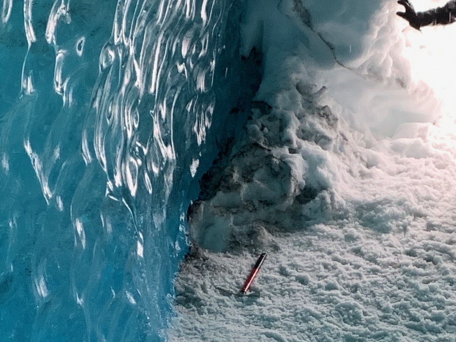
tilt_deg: -9.2
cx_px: 172
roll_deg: -2.2
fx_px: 1423
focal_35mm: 108
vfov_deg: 13.6
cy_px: 321
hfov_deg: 18.2
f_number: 1.8
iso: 200
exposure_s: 1/60
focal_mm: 4.25
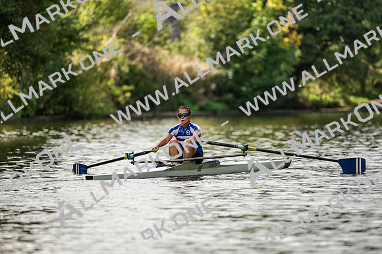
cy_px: 127
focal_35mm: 400
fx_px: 4243
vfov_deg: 3.4
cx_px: 191
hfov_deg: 5.2
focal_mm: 400
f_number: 4.5
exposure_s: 1/2500
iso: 560
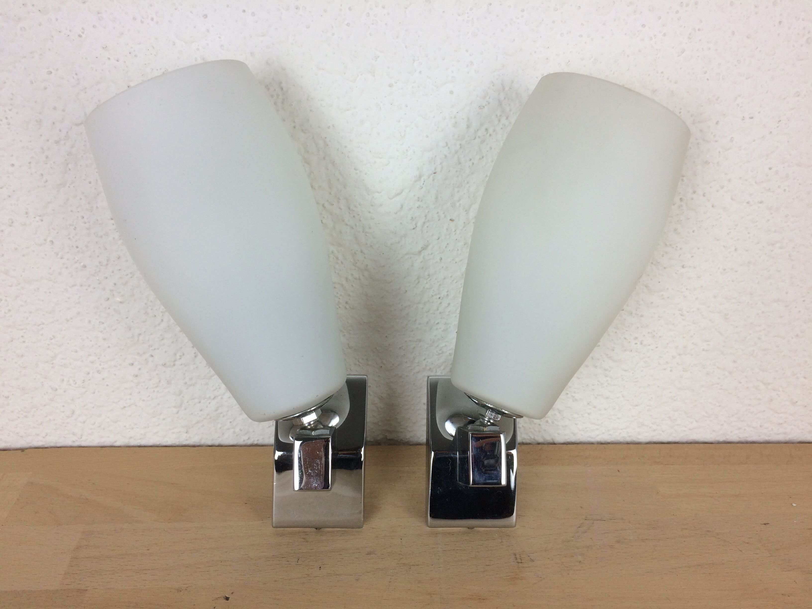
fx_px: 680
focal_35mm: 29
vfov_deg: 48.2
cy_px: 304
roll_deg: -3.7
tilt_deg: -25.1
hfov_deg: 61.7
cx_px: 406
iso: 50
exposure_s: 1/100
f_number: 2.2
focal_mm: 4.15
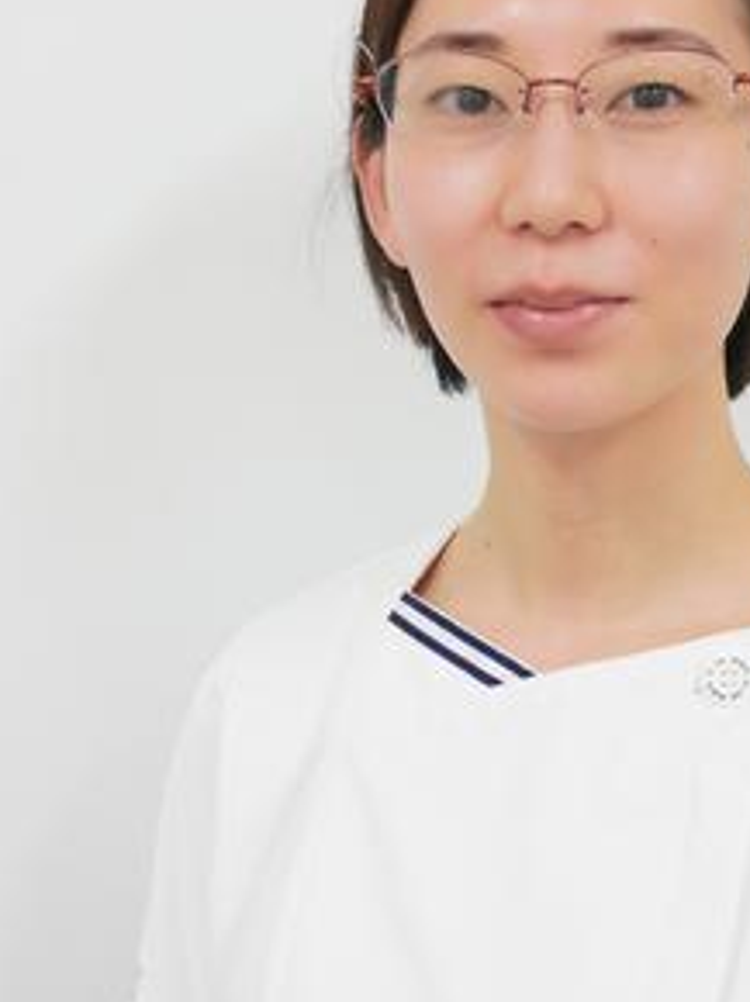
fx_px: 2375
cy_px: 280
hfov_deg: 17.8
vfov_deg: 23.6
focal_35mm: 82
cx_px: 608
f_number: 4.5
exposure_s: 1/40
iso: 400
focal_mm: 25
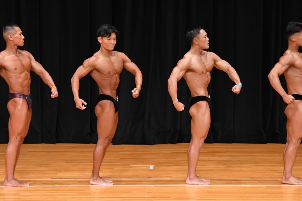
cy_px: 100
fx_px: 2264
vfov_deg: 5.1
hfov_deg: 7.6
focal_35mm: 270
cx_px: 151
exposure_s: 1/400
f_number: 5.6
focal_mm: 180
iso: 4000
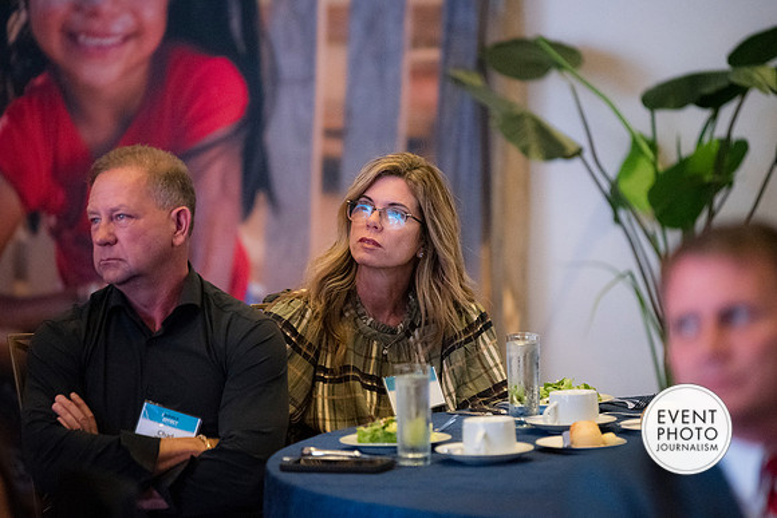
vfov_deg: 6.9
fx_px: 4317
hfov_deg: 10.3
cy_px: 259
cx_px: 388
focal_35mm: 200
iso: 6400
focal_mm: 200
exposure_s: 1/125
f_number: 2.8
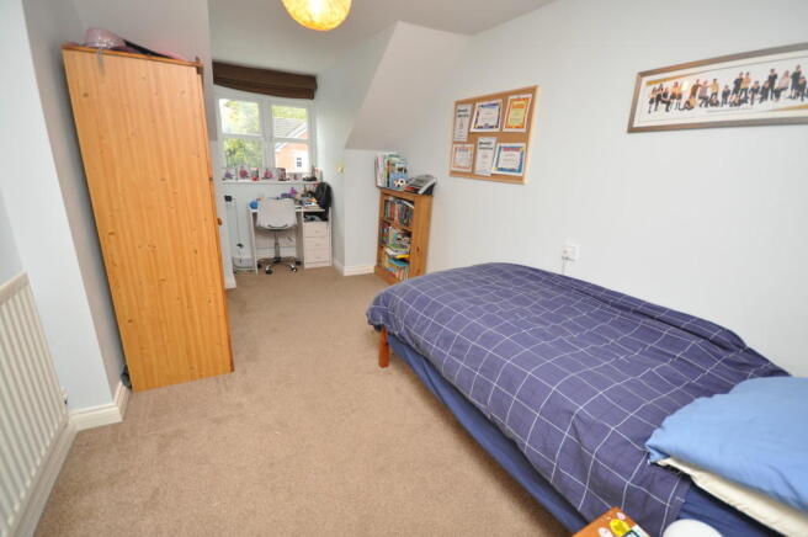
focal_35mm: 15
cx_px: 404
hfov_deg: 100.4
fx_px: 336
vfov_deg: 77.2
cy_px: 268
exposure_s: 1/60
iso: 800
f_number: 4
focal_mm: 10
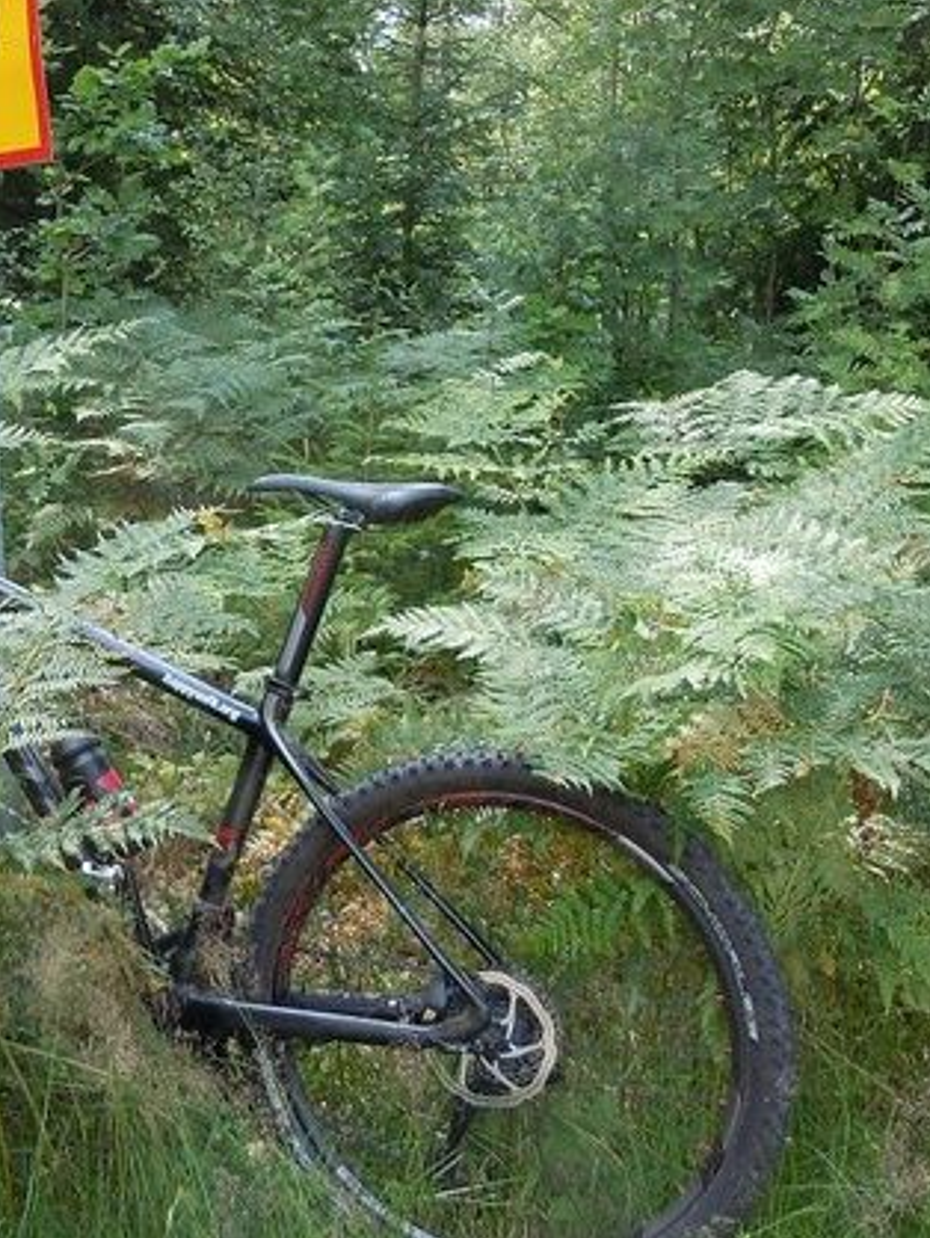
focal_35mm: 52
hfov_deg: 26.7
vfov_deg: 36.6
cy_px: 486
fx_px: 1861
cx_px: 25
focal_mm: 5.4
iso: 100
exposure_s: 1/125
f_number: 3.5
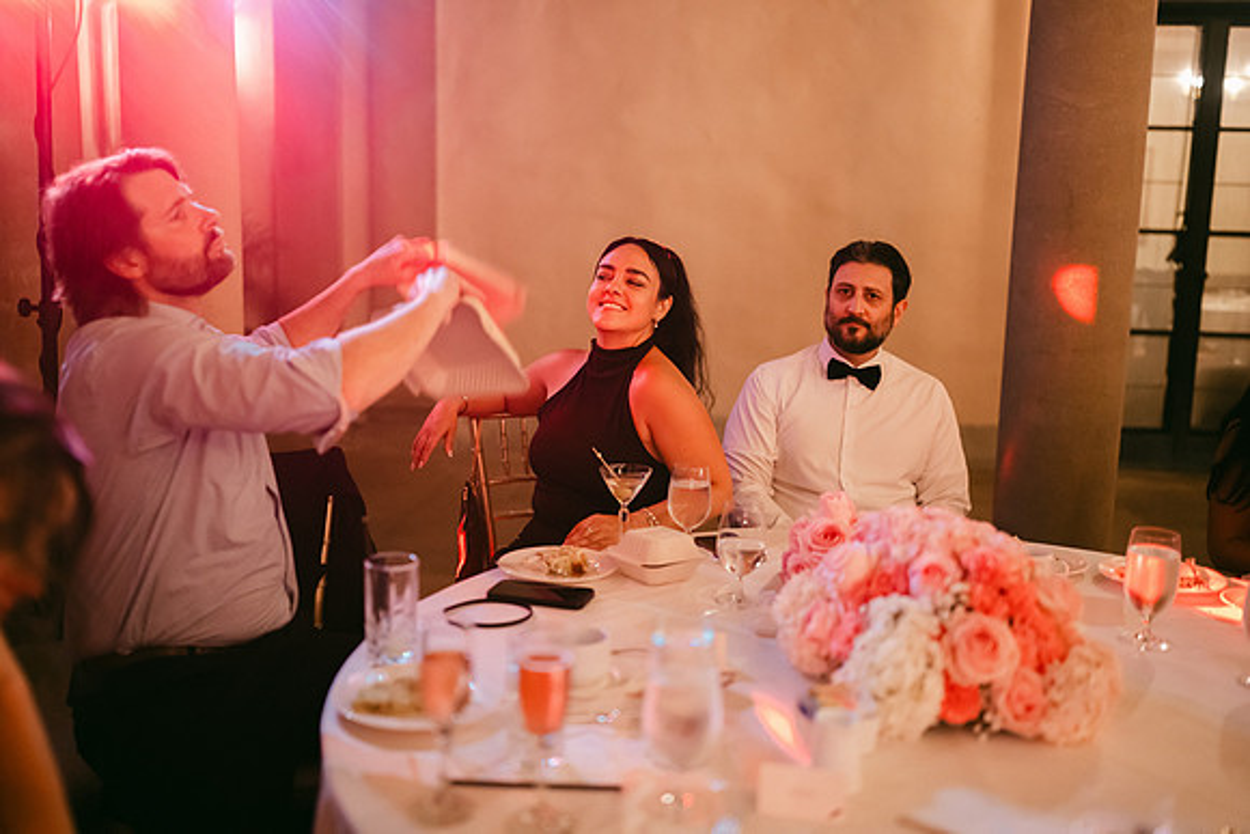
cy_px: 417
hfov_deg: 54.4
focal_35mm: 35
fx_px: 1216
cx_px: 625
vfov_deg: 37.9
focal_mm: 35
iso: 3200
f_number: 1.2
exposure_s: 1/125
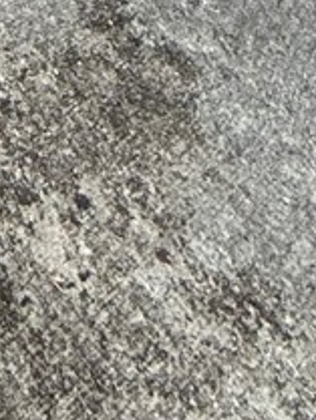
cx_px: -652
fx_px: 1301
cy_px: -1158
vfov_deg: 8.8
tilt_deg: -11.4
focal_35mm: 107
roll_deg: +0.4
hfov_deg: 10.0
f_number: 2.2
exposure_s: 1/346
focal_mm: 2.22
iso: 64
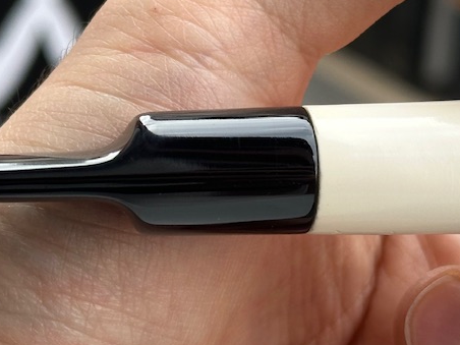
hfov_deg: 14.5
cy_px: 114
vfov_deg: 10.9
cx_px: 247
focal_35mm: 136
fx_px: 1807
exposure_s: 1/734
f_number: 1.78
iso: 64
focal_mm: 6.86
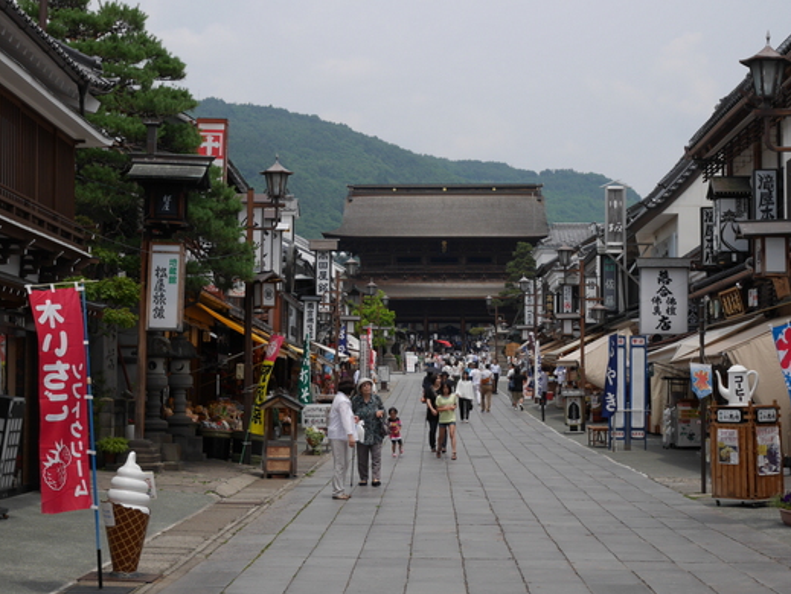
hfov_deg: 26.3
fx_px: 1692
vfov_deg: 19.9
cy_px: 283
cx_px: 346
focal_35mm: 74
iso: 200
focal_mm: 32
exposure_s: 1/400
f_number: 9
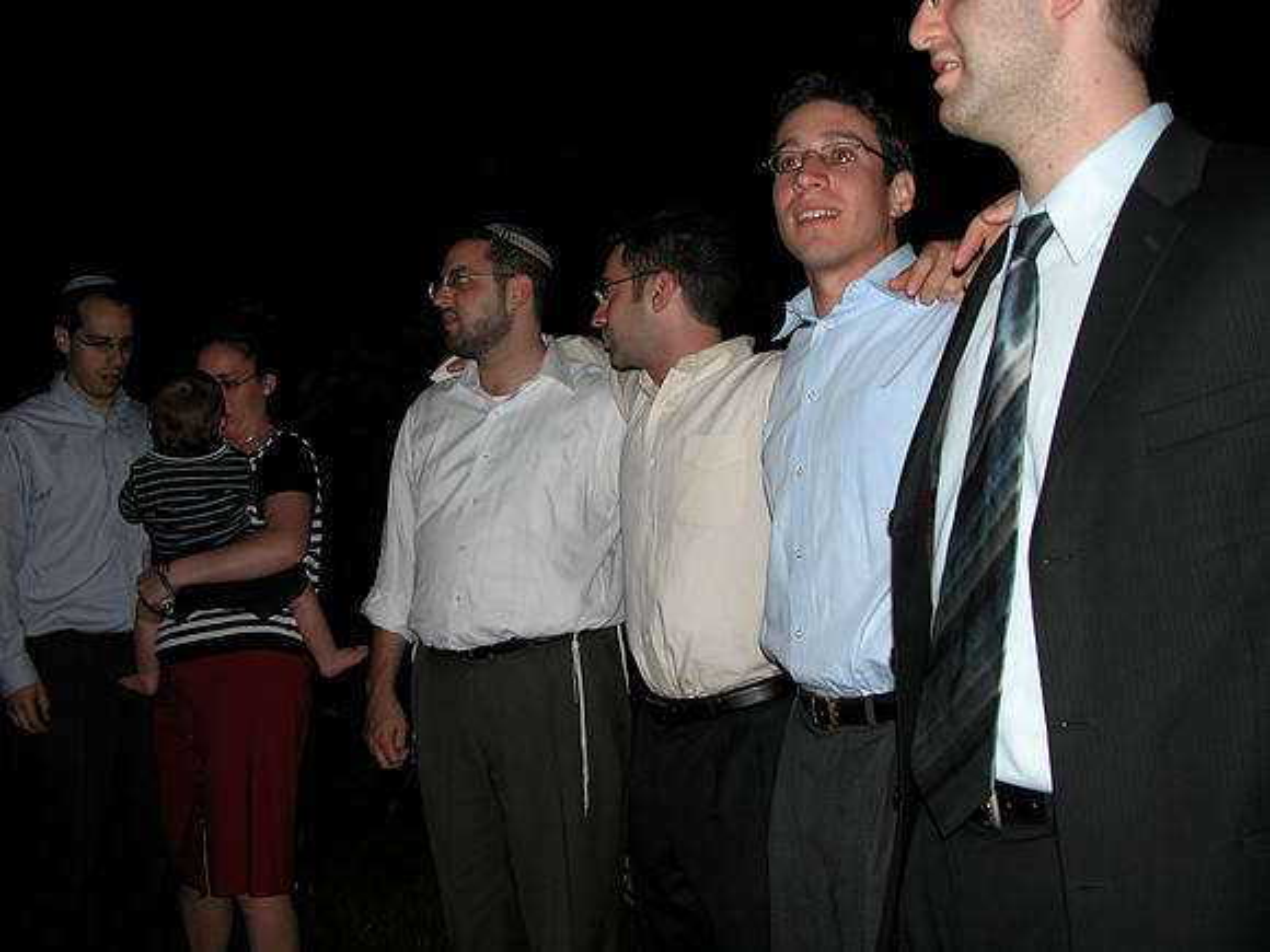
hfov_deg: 54.0
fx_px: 1247
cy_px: 476
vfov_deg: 41.8
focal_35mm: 34
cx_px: 635
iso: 100
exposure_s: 1/60
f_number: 2.8
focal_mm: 8.9
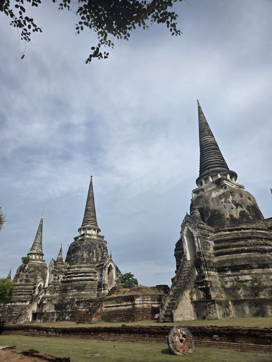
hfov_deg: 58.9
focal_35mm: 23
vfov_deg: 73.9
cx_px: 136
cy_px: 181
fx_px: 241
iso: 64
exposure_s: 1/7891
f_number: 1.8
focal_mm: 5.4
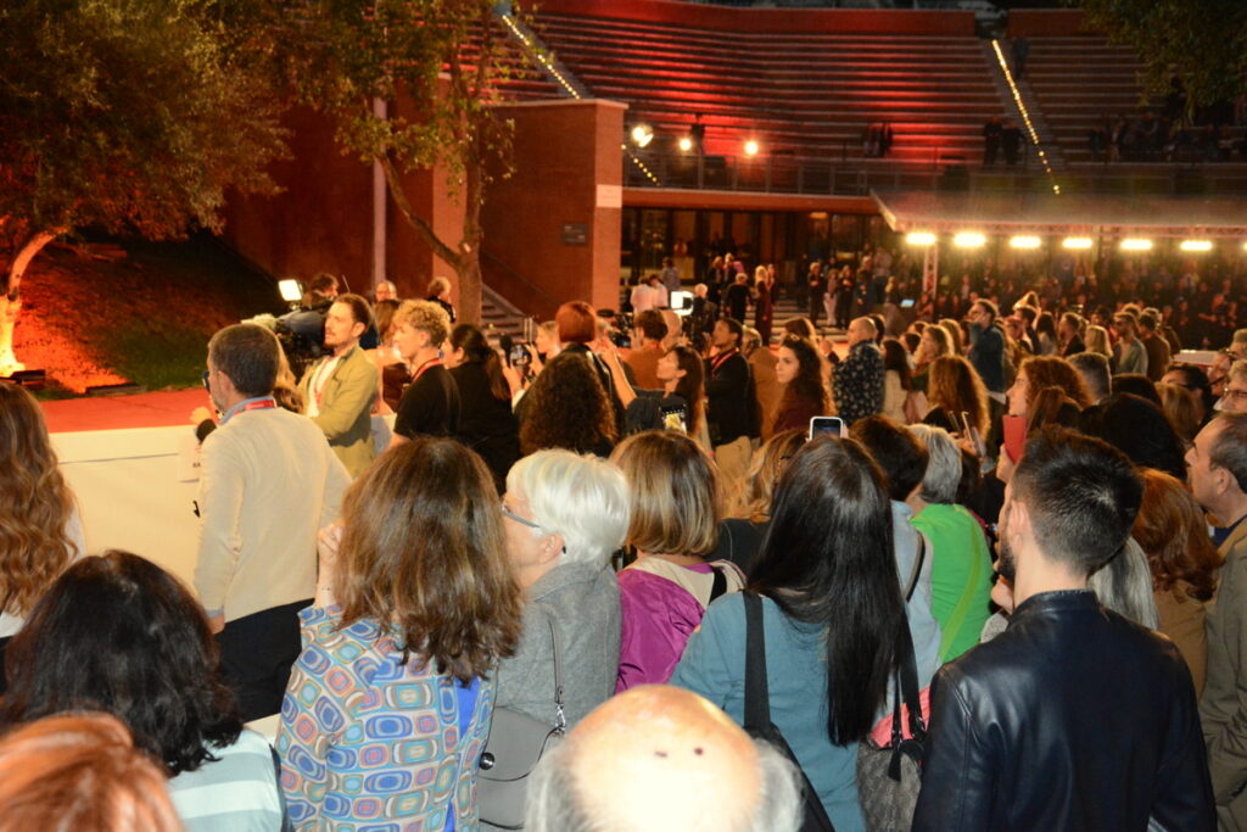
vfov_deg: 34.2
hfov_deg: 49.5
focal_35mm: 39
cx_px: 624
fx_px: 1351
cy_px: 416
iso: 5000
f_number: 5
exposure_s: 1/160
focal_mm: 26
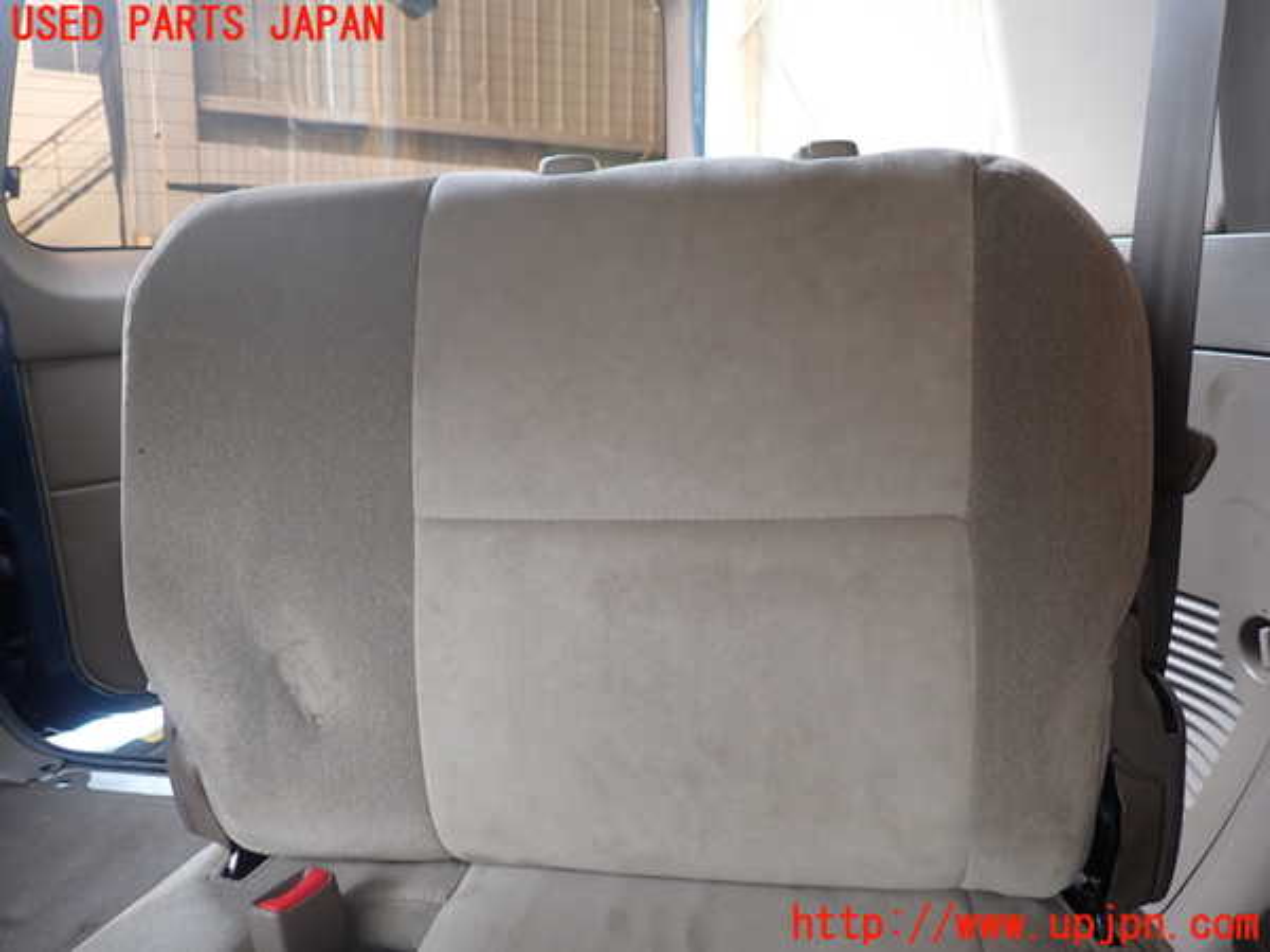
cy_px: 476
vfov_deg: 54.9
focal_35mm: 25
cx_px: 635
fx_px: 917
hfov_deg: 69.4
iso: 200
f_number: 2
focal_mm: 4.5
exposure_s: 1/60
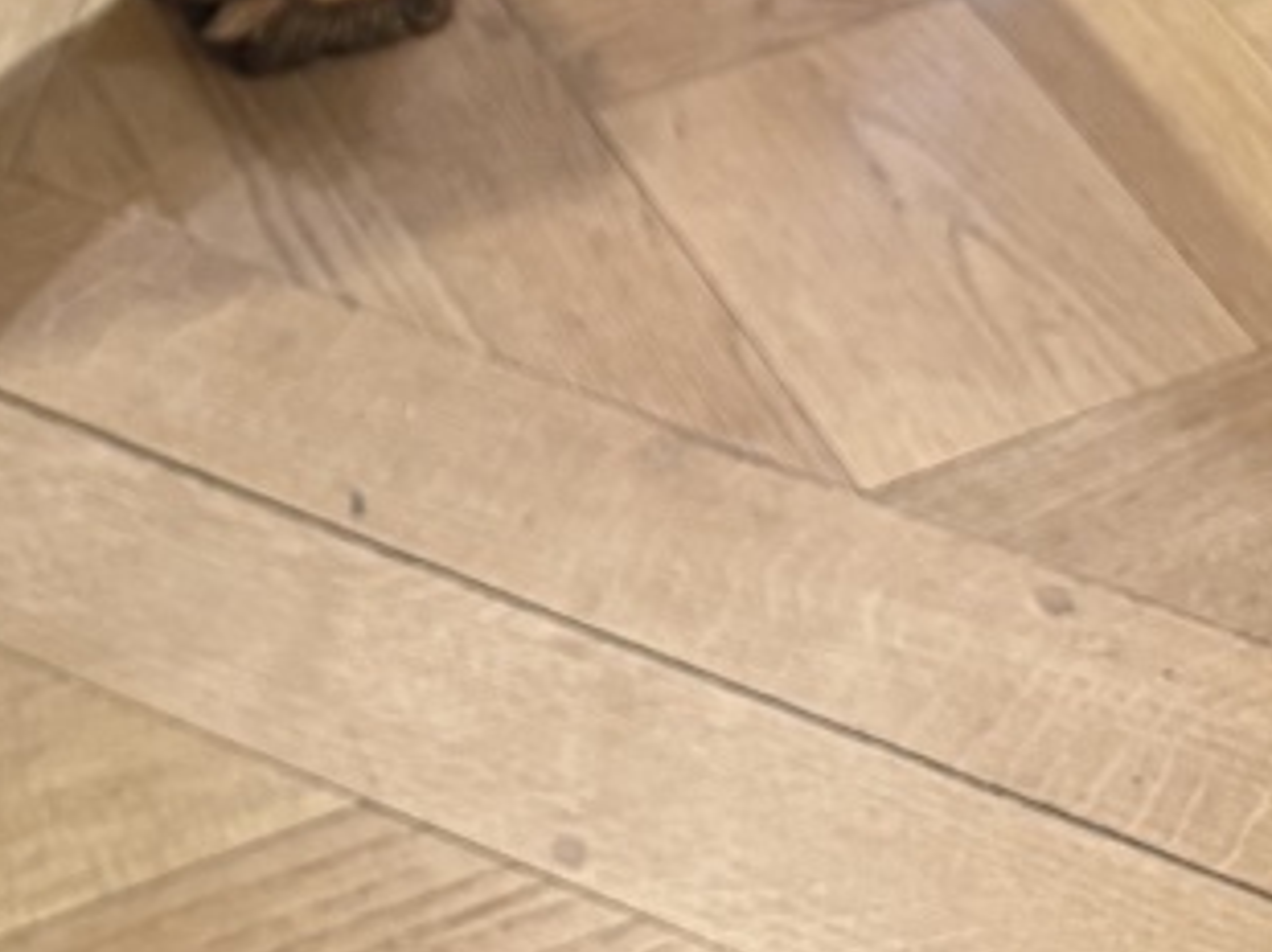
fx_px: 3415
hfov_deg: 18.8
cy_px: -706
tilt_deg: -40.8
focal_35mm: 93
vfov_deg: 14.2
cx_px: -587
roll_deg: +0.7
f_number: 1.78
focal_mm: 6.76
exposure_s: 1/50
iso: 400
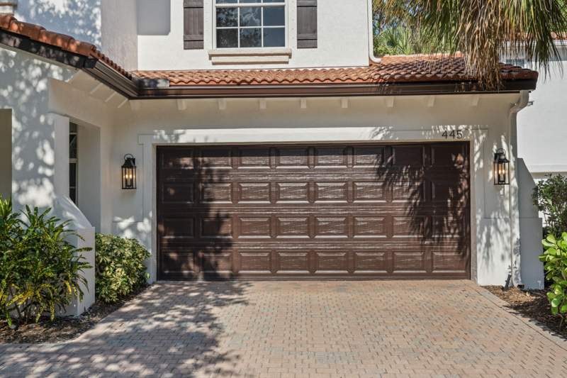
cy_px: 189
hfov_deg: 54.4
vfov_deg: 37.8
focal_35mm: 35
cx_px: 284
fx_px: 551
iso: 100
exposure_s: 1/125
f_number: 9
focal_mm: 35
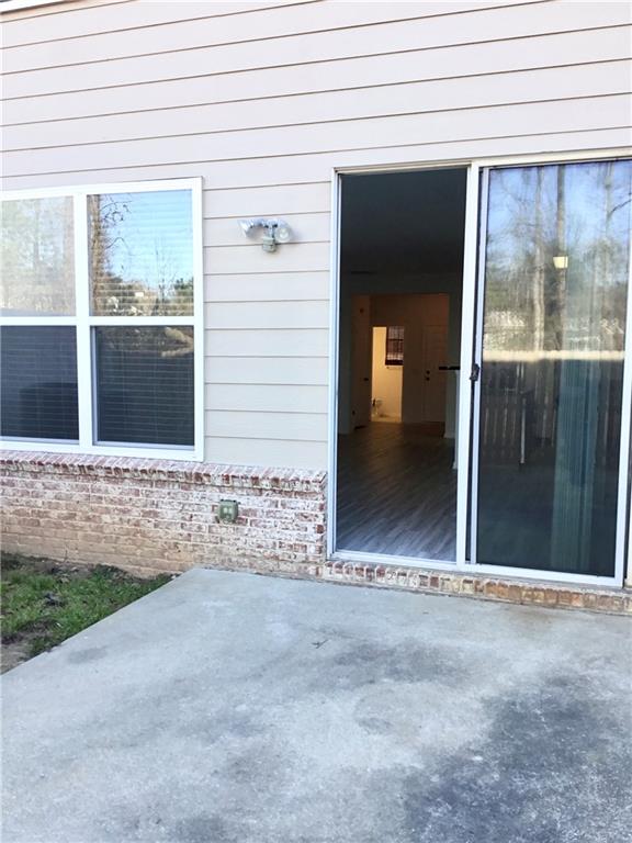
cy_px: 422
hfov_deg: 45.4
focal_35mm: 31
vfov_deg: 58.4
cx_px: 316
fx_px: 755
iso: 32
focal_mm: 3.3
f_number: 2.4
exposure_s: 1/120
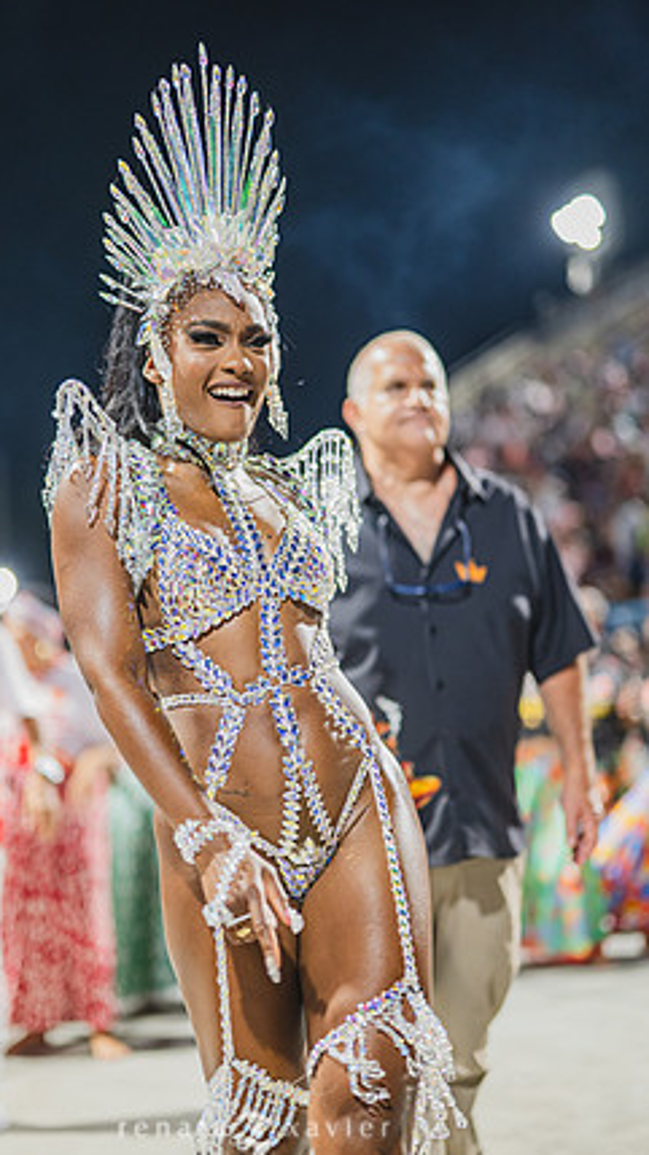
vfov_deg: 37.9
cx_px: 250
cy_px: 571
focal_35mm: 55
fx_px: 1684
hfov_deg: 21.8
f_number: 1.3
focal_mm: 50
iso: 1600
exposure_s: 1/1000
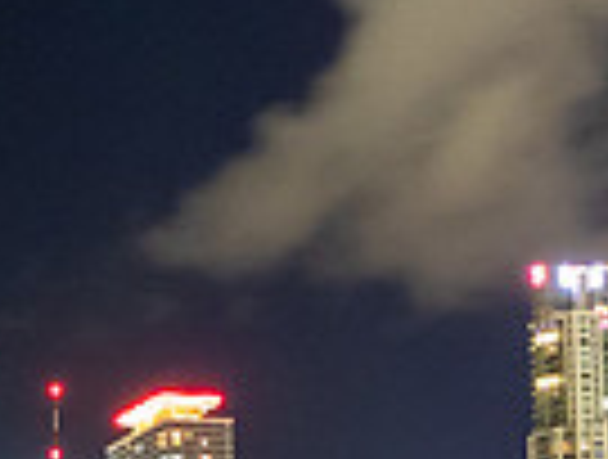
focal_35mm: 150
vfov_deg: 9.9
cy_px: 412
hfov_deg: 13.0
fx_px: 2642
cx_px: 81
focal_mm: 6.3
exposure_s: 4
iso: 400
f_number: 5
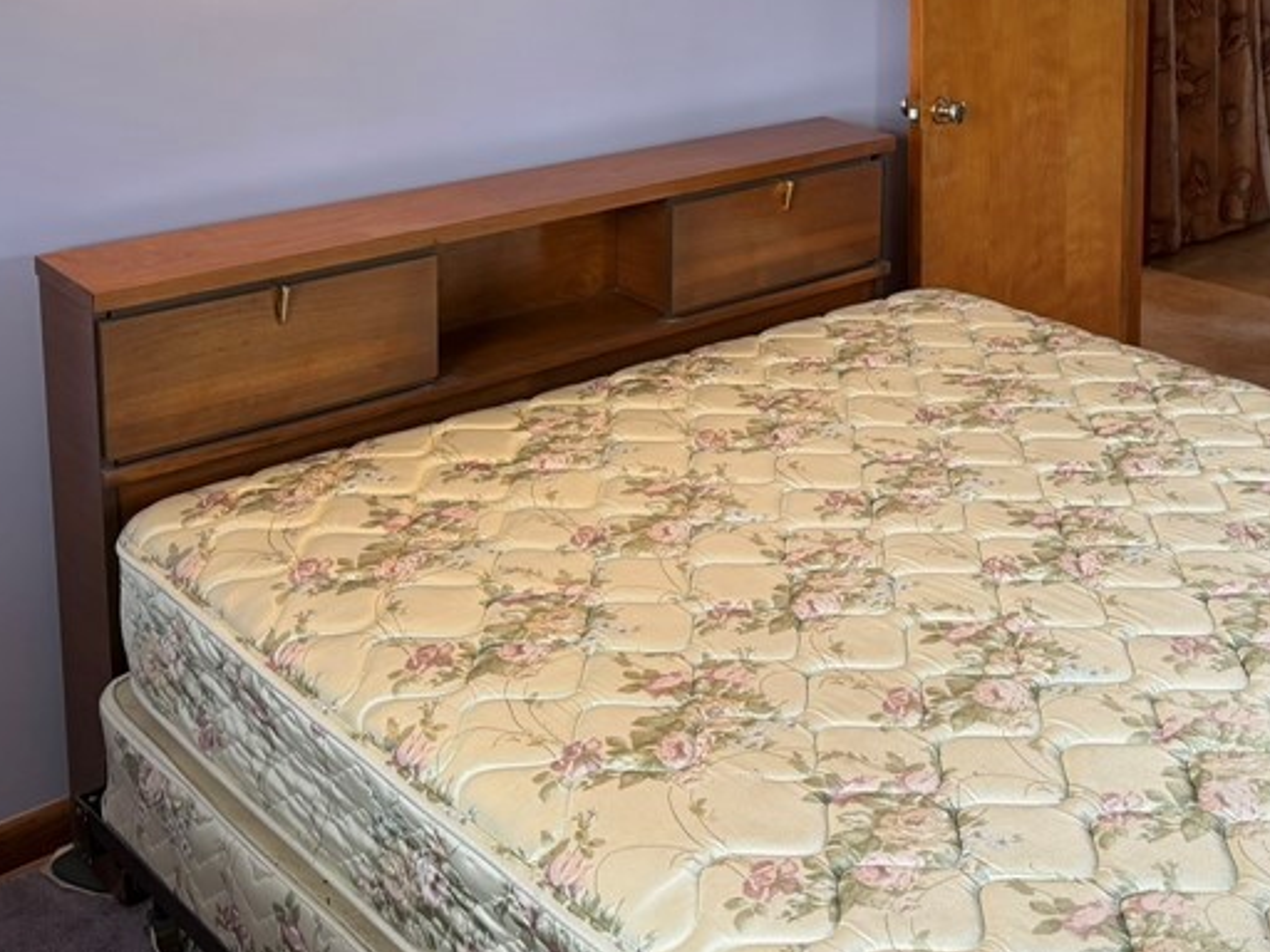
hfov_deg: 38.1
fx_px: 1761
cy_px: 57
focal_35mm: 48
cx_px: 1032
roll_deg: -0.6
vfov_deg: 28.8
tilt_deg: -9.4
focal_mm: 6.76
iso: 160
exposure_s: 1/60
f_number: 1.78
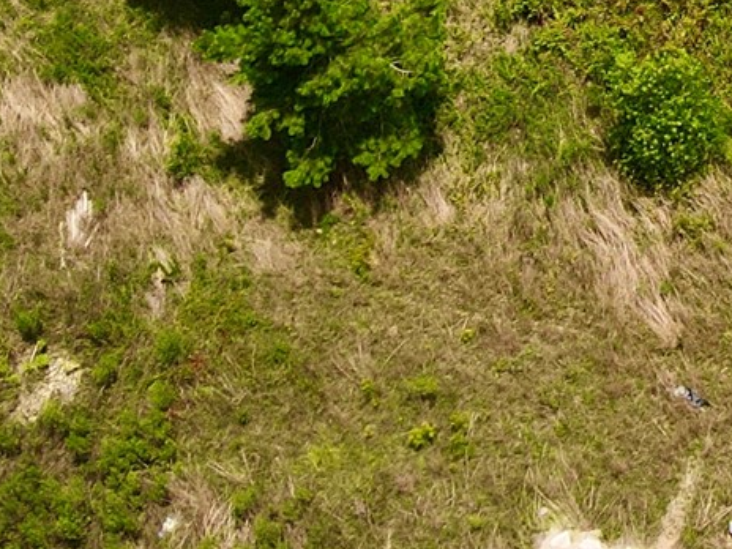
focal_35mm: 106
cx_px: 1232
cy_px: -232
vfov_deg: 13.3
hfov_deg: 16.2
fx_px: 2242
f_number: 2.8
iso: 100
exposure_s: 1/800
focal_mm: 4.5
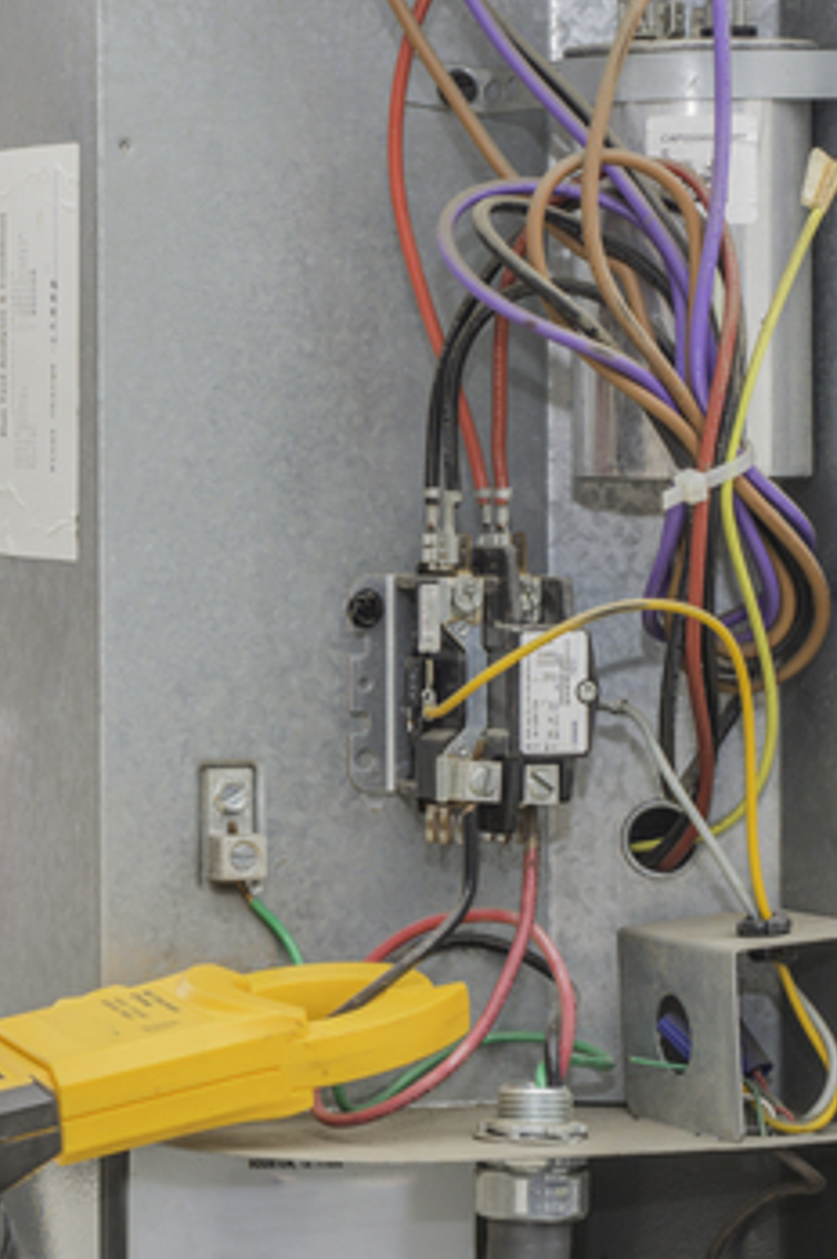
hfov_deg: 7.6
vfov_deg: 11.6
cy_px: 595
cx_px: -97
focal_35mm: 178
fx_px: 6220
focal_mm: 62
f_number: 11
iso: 320
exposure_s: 1/60
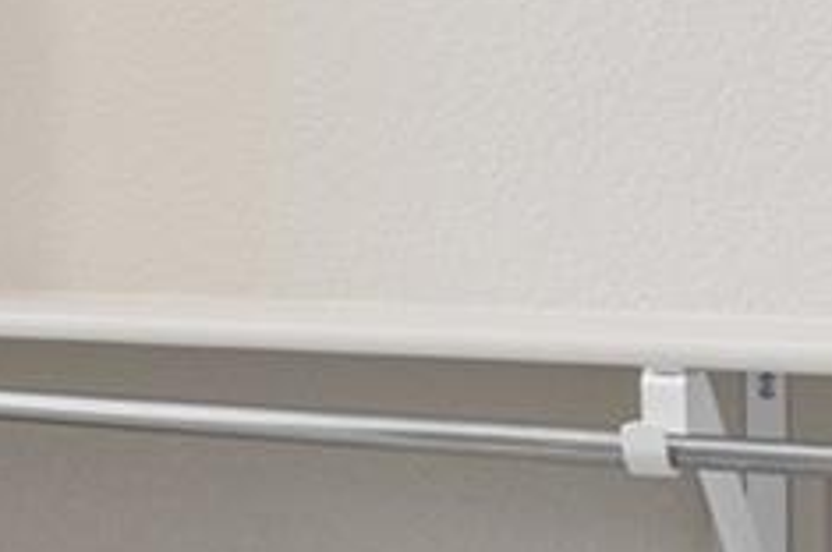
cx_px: -924
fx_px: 2516
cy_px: 134
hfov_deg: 14.7
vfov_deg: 12.5
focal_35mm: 109
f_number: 8
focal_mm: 16
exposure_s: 1/8
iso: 400
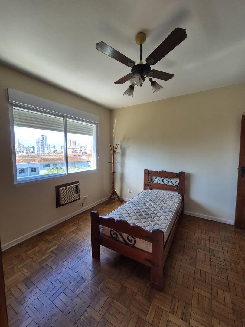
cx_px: 122
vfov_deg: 106.2
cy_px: 164
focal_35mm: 13
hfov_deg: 89.9
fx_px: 123
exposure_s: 1/120
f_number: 2.2
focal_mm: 2.2
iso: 50
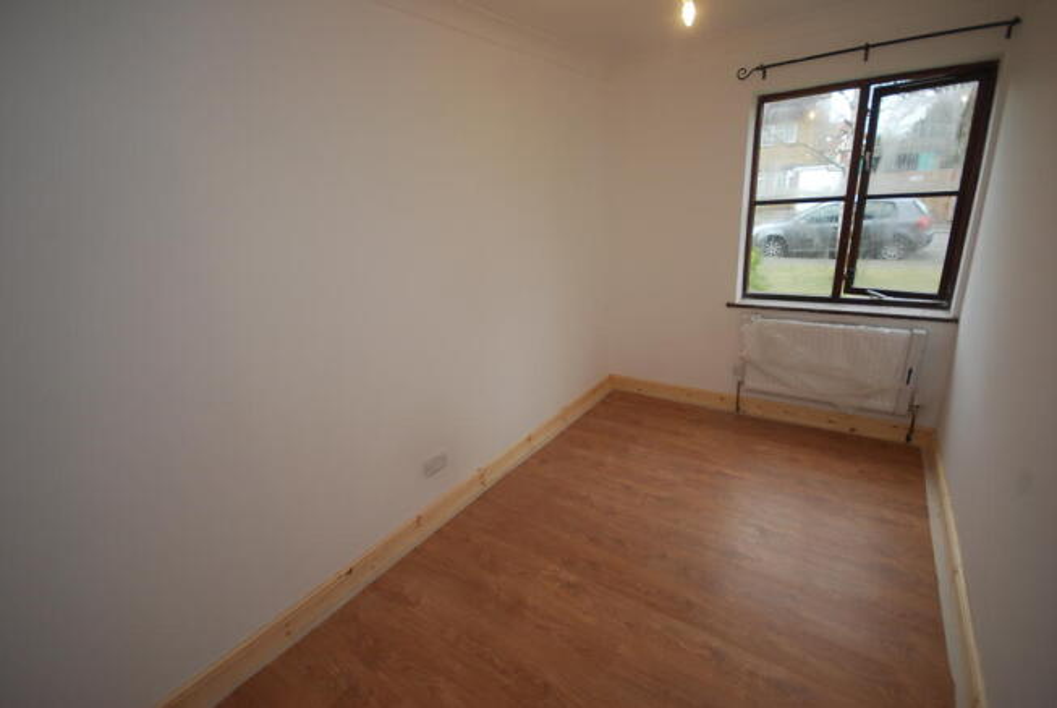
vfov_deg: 77.5
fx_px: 441
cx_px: 528
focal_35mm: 15
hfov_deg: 100.3
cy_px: 354
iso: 200
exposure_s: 1/60
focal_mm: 10
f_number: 4
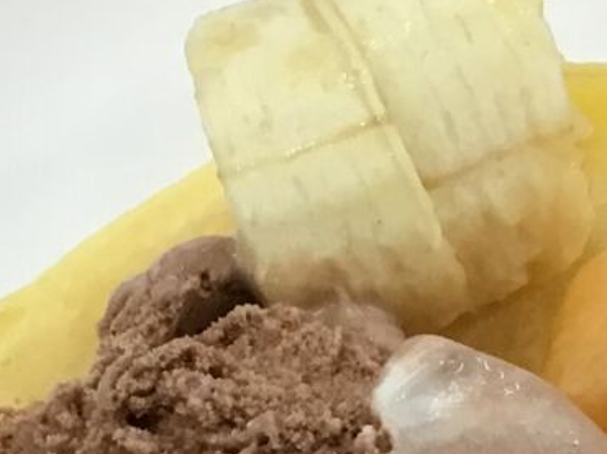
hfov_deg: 12.2
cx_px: 451
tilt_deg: -66.3
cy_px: 687
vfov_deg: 9.0
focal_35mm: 161
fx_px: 2821
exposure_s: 1/30
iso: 32
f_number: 2.4
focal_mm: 3.3
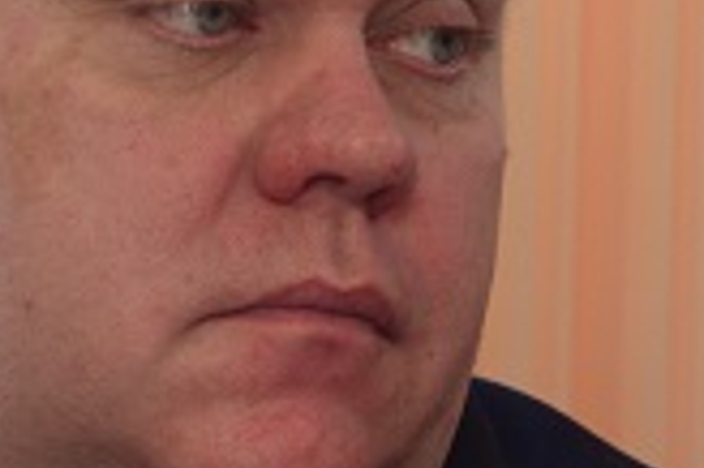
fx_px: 11760
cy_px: 114
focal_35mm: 602
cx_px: 202
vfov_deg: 2.3
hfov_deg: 3.4
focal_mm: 110
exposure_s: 1/125
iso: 800
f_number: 4
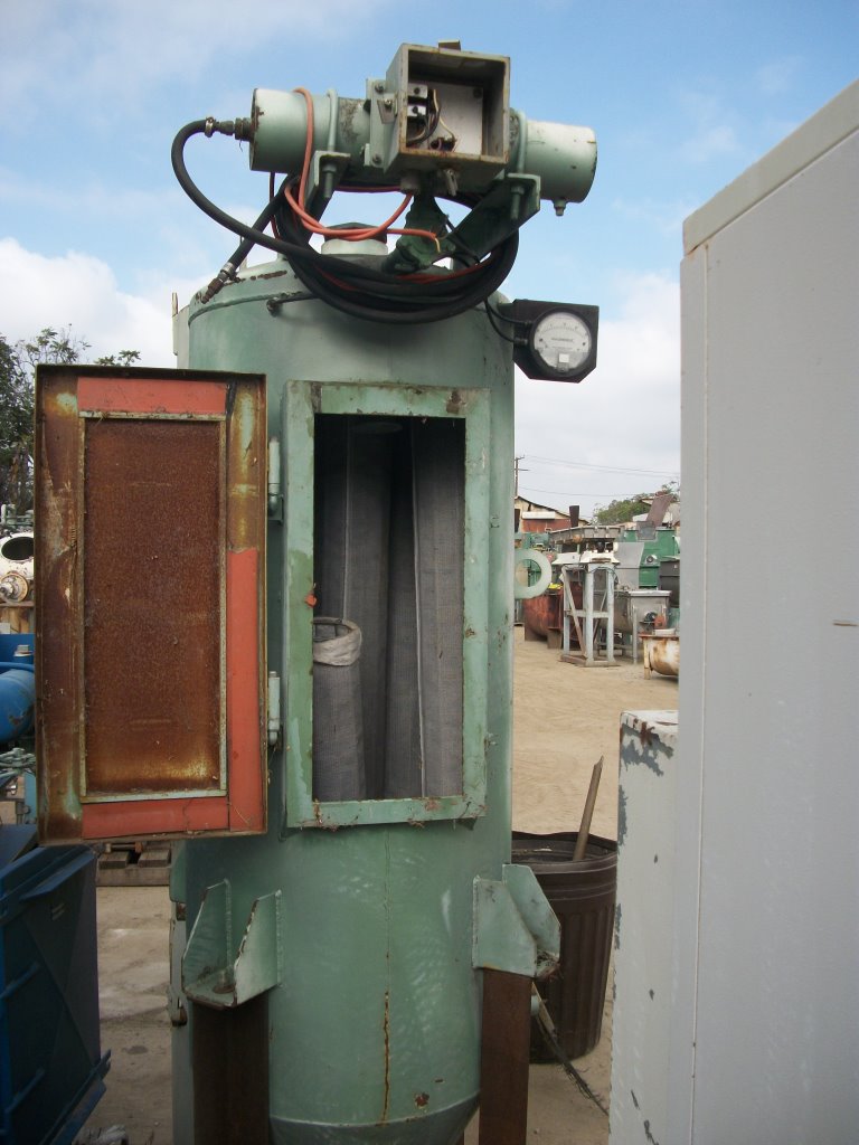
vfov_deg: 56.8
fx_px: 1059
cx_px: 430
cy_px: 572
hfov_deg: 44.2
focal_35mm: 32
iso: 80
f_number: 8.8
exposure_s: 1/125
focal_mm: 5.7
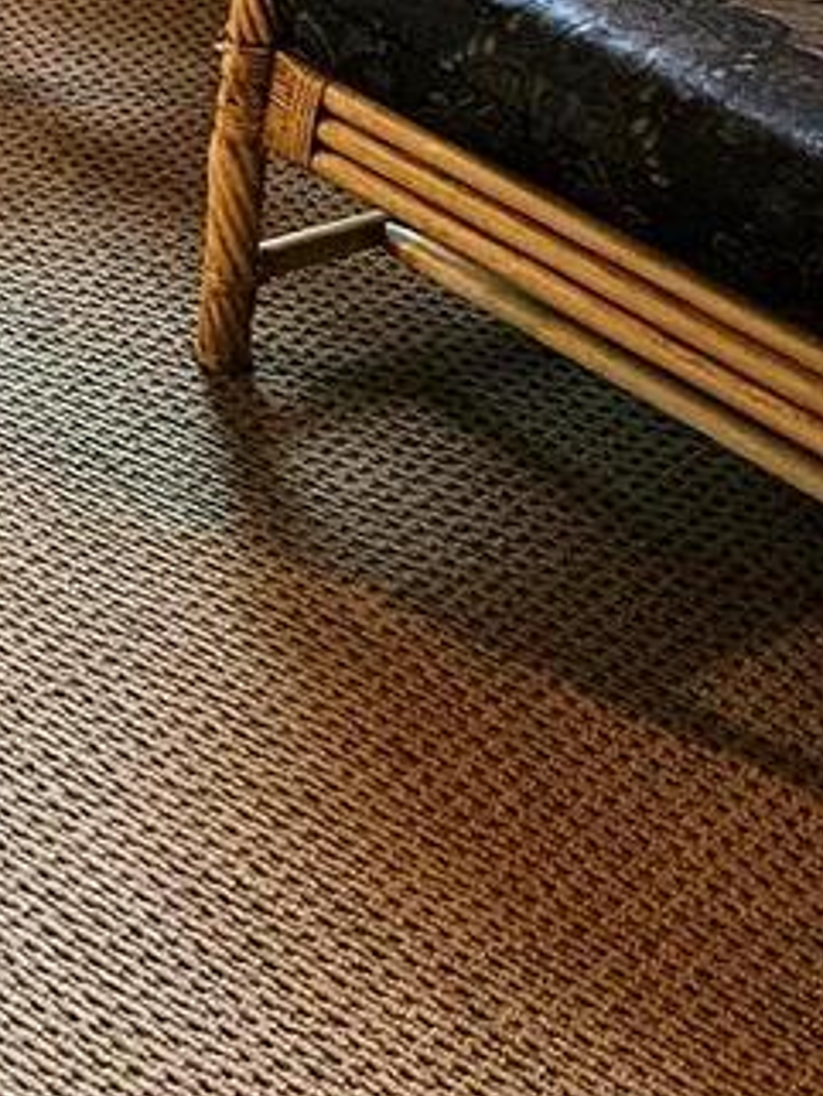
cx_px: -758
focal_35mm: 110
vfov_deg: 17.1
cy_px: -222
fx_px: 3485
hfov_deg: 12.1
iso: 500
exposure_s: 1/60
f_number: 1.8
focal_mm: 5.4
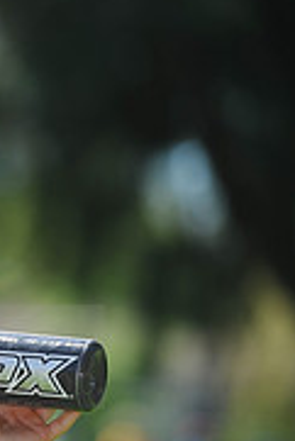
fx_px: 5299
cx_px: -368
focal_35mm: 432
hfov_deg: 3.2
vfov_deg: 4.8
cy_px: 336
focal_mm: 135
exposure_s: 1/1000
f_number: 4
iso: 200
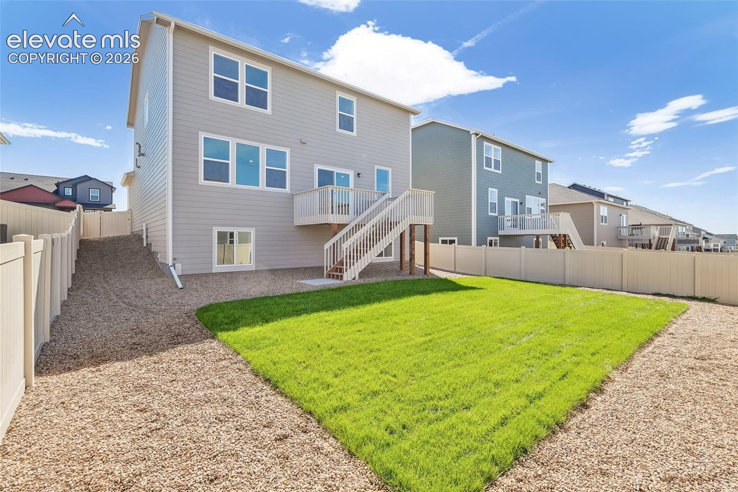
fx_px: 307
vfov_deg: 77.3
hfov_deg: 100.4
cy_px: 246
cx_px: 369
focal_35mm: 15
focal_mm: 10
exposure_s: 1/320
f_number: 8
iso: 800
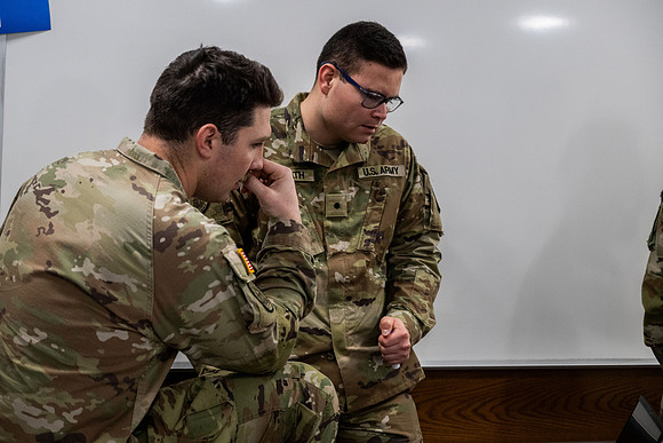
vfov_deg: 18.2
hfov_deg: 27.0
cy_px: 222
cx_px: 332
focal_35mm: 75
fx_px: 1378
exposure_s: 1/400
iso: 2500
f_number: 4
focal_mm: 70
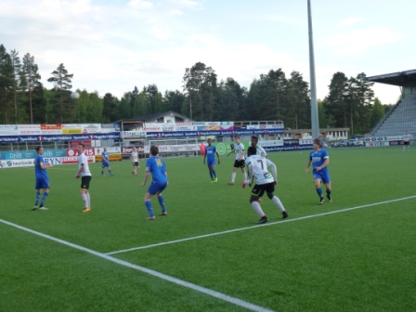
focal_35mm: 41
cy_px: 156
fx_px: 493
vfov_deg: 35.1
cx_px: 208
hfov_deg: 45.8
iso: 160
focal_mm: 7.4
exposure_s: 1/160
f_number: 3.9
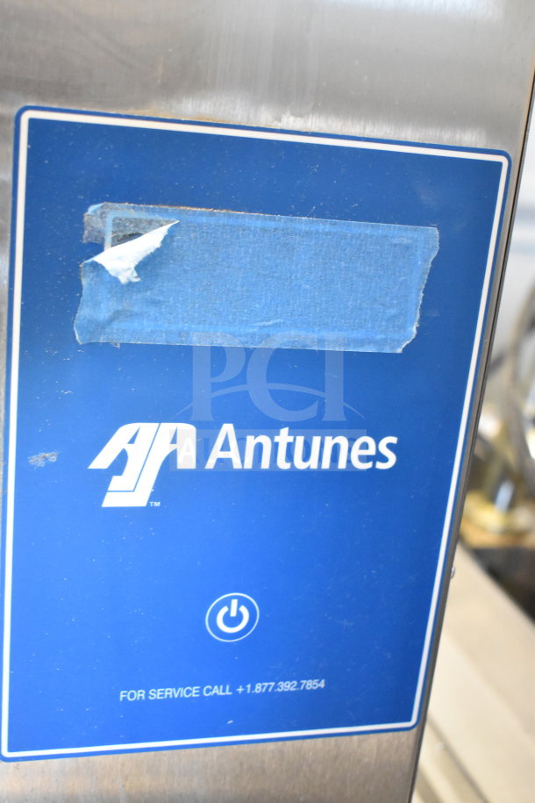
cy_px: 402
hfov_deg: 29.9
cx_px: 268
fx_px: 1003
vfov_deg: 43.6
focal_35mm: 45
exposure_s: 1/50
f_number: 4.2
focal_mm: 30
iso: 4500
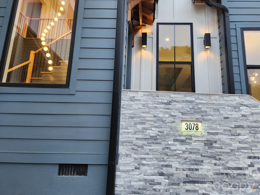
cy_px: 87
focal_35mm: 26
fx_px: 195
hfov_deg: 67.1
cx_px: 145
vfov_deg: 52.9
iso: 200
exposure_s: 1/120
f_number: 1.8
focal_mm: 5.4
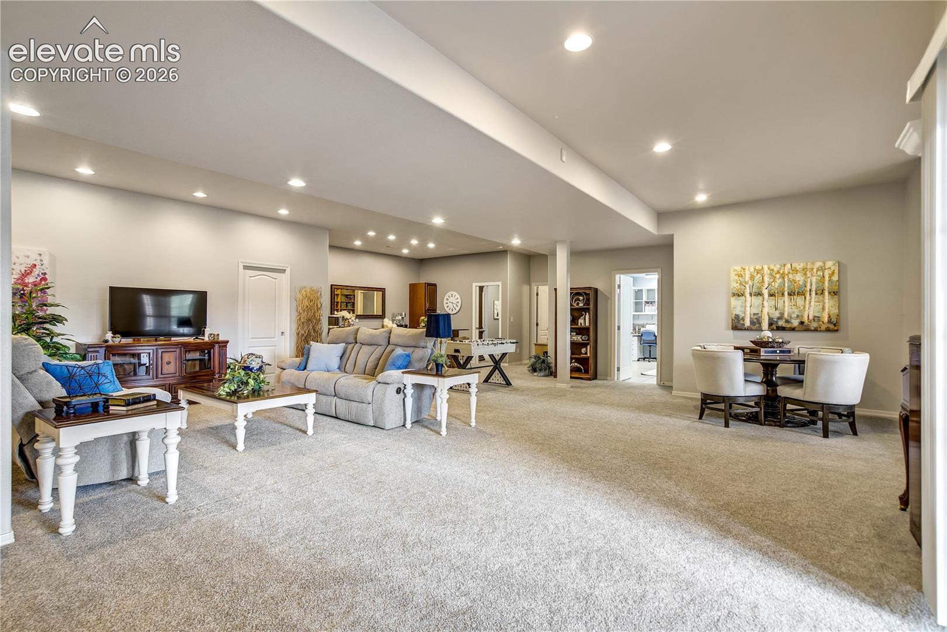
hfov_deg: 96.7
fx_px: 421
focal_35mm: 16
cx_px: 474
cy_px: 316
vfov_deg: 73.7
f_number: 8
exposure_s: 1/6
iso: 400
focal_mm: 16
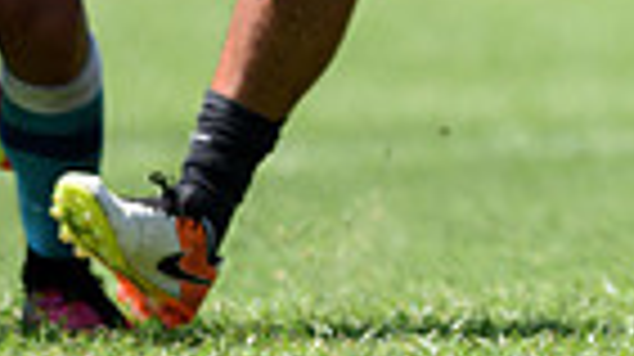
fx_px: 21750
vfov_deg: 0.9
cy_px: -385
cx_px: 1264
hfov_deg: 1.7
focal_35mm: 1295
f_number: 2.8
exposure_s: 1/2000
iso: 200
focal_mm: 300
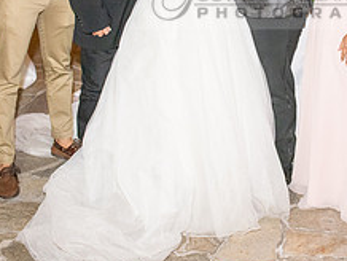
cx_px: 255
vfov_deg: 21.1
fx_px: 682
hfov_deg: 28.2
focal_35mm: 68
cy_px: 16
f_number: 4
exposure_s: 1/160
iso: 1600
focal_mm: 24
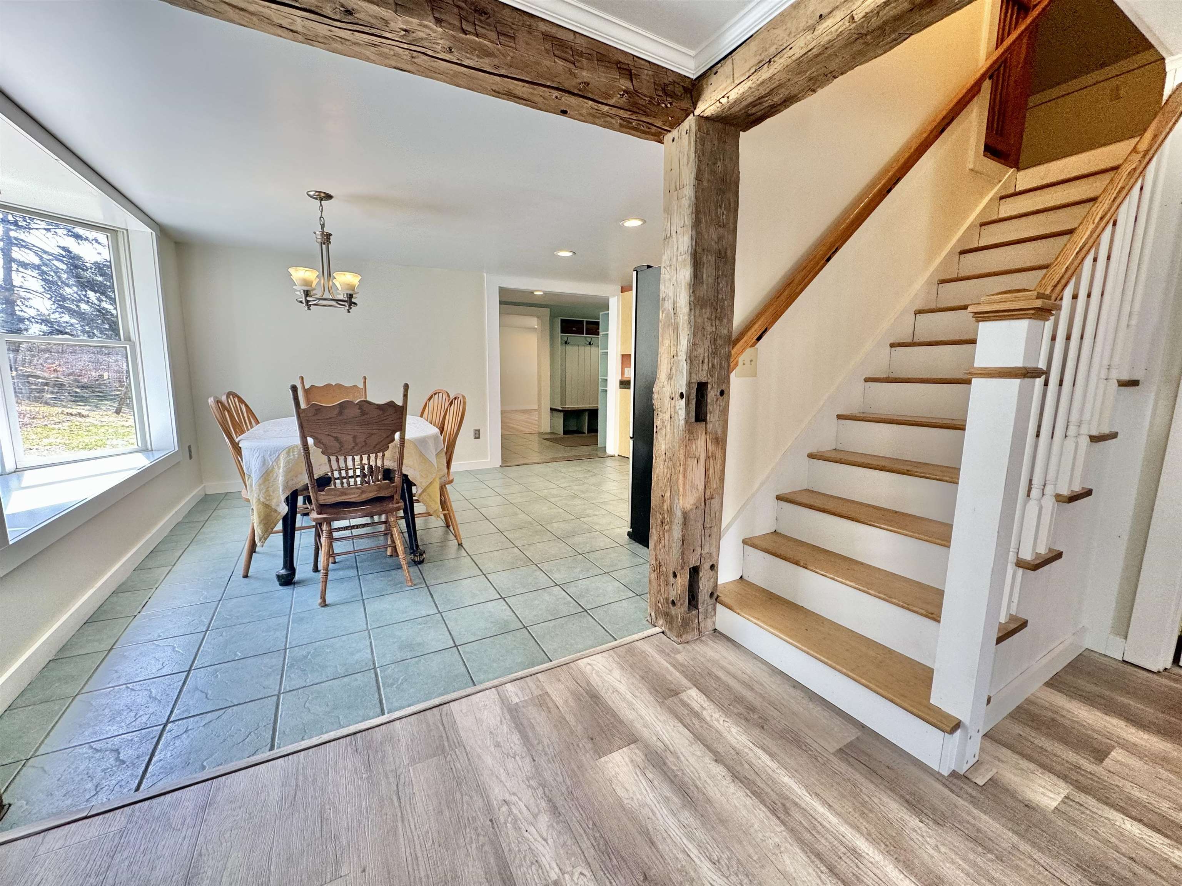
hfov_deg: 102.1
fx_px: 478
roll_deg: -0.8
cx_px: 591
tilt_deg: -8.8
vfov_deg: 85.7
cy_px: 443
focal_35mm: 14
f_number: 2.2
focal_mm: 2.22
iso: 160
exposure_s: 1/120
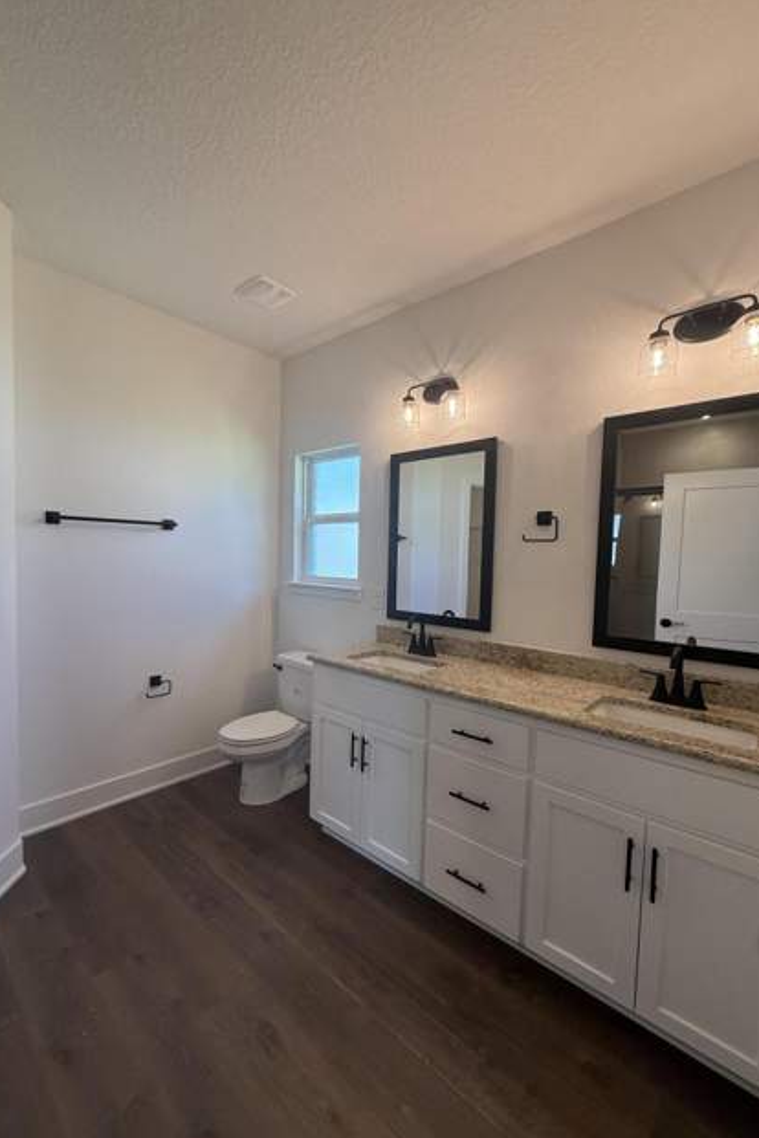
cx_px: 332
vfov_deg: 100.4
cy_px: 581
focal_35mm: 15
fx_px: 474
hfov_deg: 77.0
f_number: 2.2
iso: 100
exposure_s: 1/120
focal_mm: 2.22
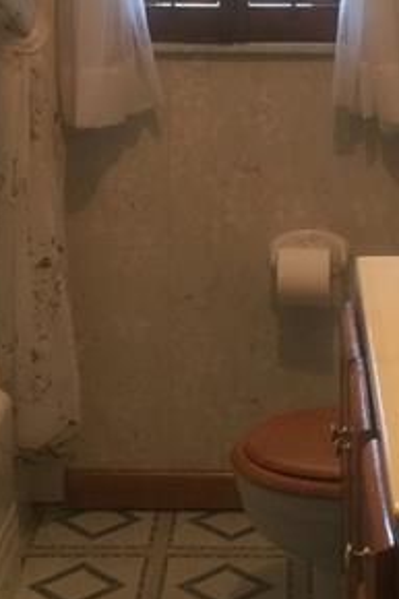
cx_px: 250
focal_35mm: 80
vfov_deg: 25.3
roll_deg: +0.2
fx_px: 1331
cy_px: 244
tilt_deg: -11.5
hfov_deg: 17.0
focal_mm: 4.15
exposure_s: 1/15
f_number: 2.2
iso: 80
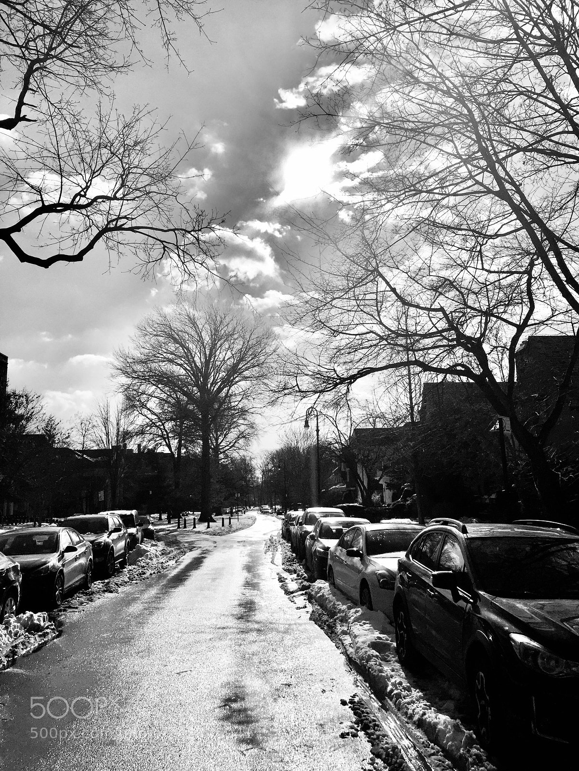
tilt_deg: +11.0
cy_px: 386
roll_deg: +2.6
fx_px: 647
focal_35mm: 29
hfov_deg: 48.2
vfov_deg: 61.7
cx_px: 290
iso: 40
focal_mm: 4.15
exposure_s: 1/20000
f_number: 2.2
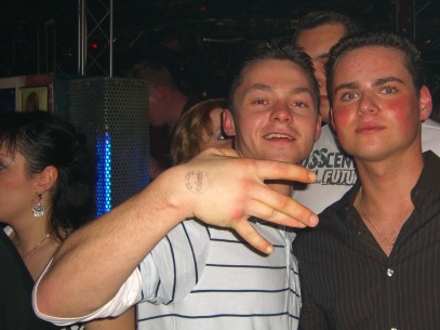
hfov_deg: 34.0
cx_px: 294
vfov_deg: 26.1
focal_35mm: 56
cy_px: 177
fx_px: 712
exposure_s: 1/60
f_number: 2.8
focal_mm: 7.9
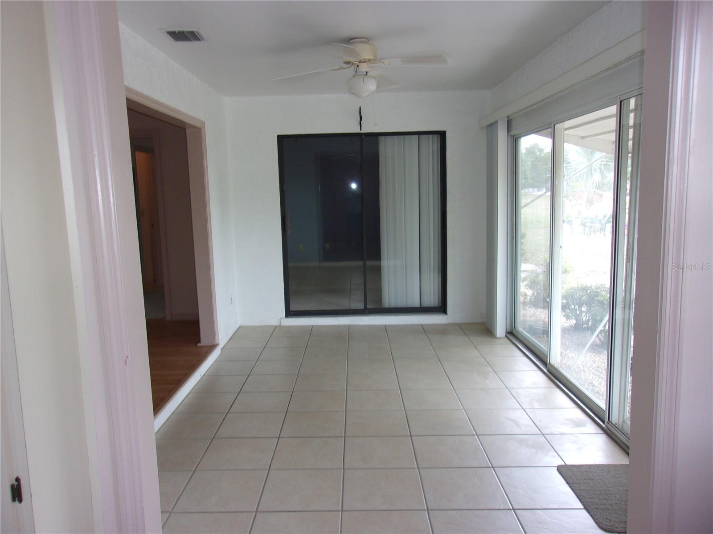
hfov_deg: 65.3
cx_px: 356
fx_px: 556
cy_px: 267
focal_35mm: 27
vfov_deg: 51.4
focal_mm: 4.9
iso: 80
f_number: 3
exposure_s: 1/38
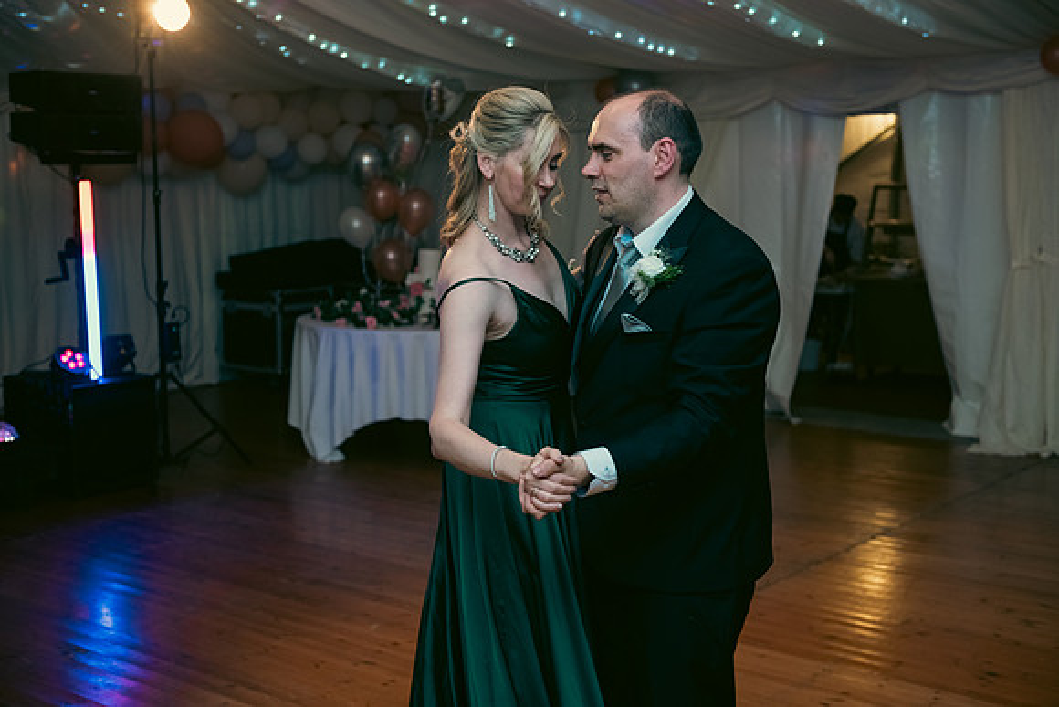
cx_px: 530
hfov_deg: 41.1
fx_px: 1412
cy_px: 354
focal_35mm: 48
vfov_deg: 28.1
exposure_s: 1/160
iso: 800
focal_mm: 48
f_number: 3.5
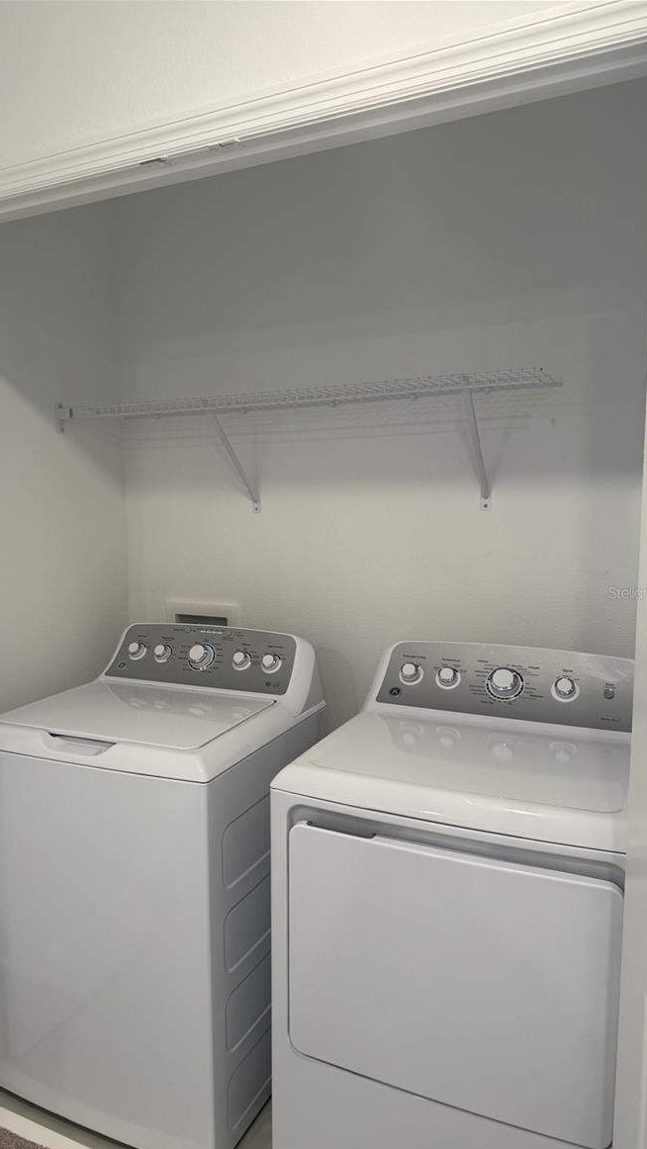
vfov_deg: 69.8
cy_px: 592
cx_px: 233
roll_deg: +1.6
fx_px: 823
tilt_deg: -7.0
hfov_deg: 42.5
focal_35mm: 27
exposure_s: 1/120
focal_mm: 6.76
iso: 160
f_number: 1.78
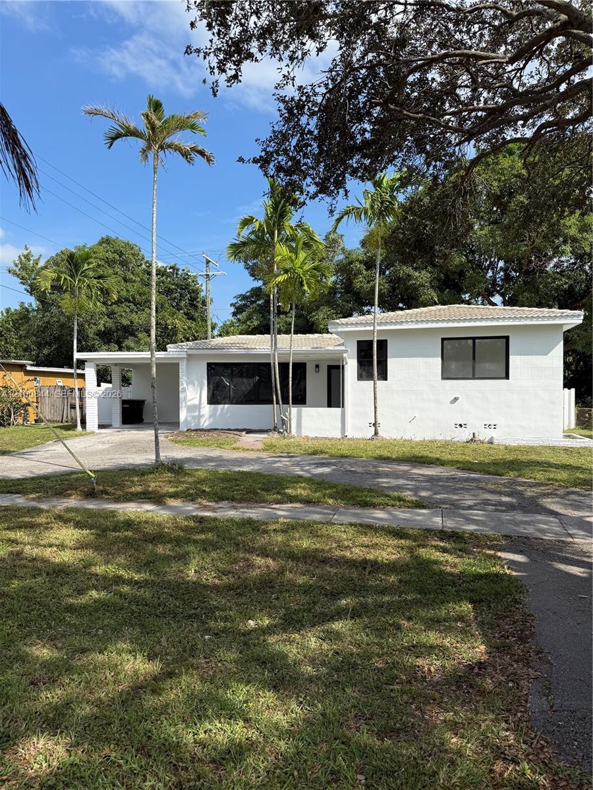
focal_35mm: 24
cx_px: 296
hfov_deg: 56.8
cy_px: 395
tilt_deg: +0.0
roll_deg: +0.6
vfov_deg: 71.6
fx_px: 548
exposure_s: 1/4167
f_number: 1.78
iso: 80
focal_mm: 6.76
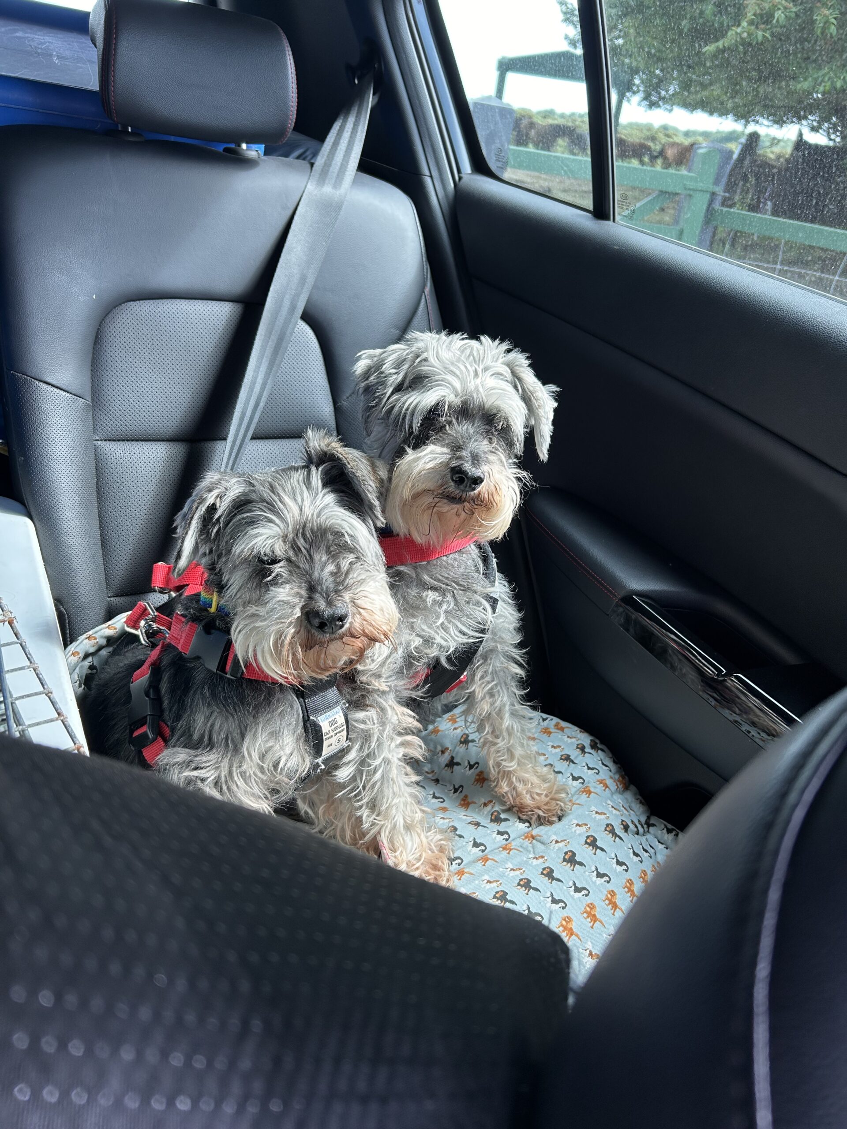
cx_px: 424
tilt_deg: -27.6
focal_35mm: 26
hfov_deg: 53.1
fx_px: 848
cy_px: 564
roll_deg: -10.4
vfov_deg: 67.3
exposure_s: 1/121
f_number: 1.5
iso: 50
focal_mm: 5.7
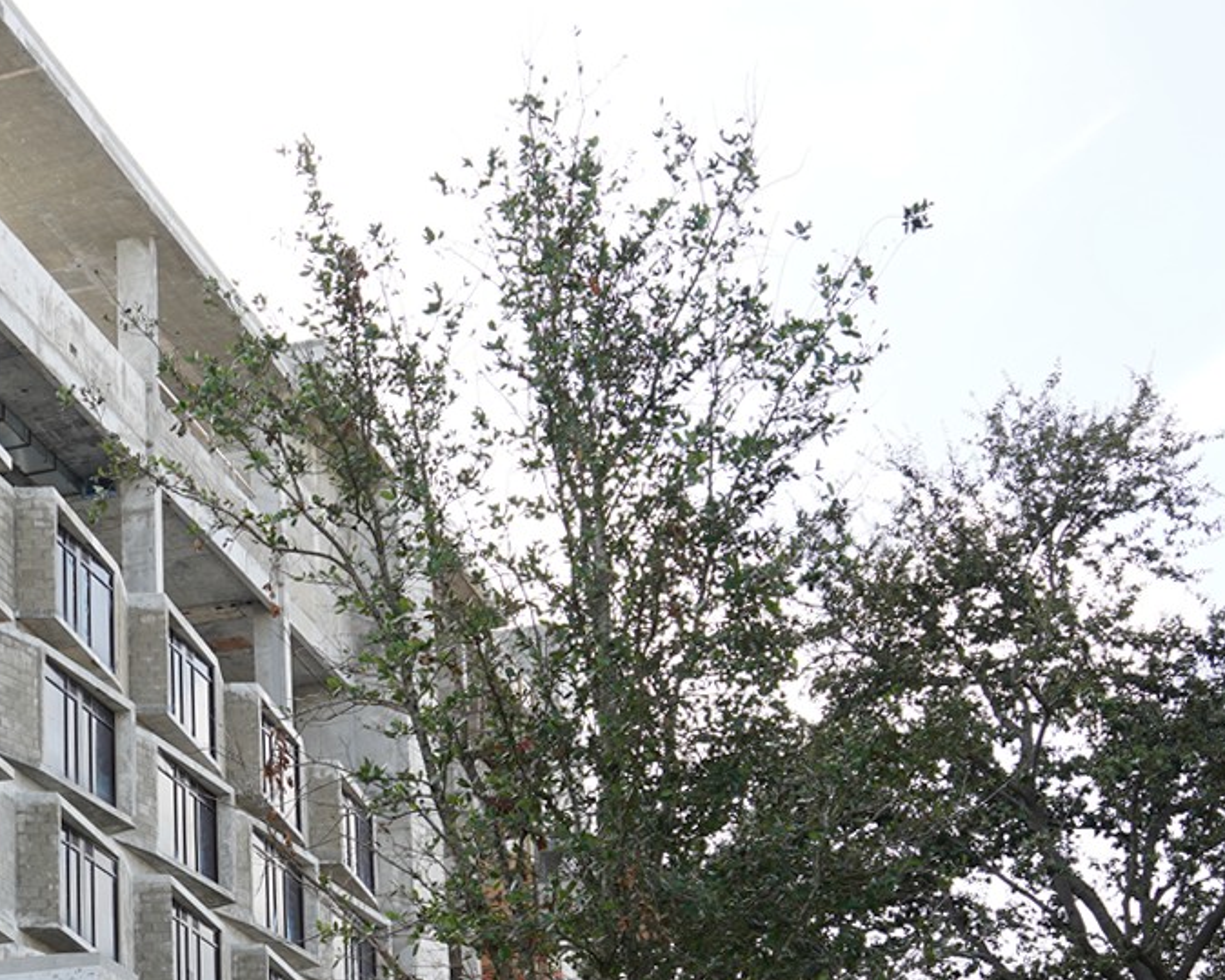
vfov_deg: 19.2
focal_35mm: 78
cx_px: -160
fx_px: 2828
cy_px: 958
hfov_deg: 22.9
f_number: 7.1
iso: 100
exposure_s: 1/100
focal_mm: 28
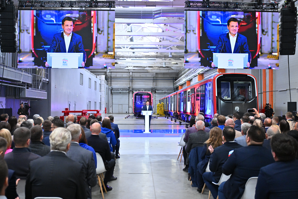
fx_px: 315
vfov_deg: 35.1
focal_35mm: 38
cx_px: 149
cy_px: 100
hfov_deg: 50.7
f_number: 3.2
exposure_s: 1/800
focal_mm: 38
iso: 4000
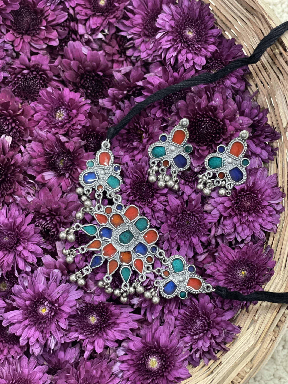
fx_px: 710
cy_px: 192
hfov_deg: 22.9
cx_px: 144
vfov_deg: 30.3
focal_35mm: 64
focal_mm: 7.5
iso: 500
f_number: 2.2
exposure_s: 1/14
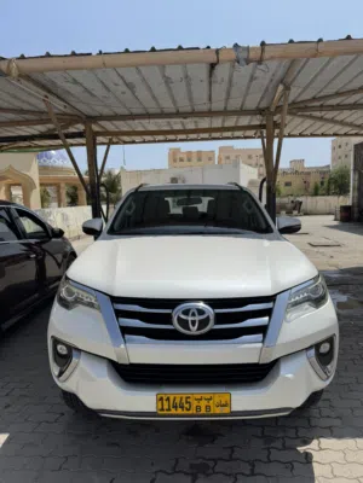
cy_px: 242
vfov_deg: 71.6
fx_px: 336
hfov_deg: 56.8
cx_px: 182
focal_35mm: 24
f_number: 1.78
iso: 80
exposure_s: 1/9009
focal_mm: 6.76
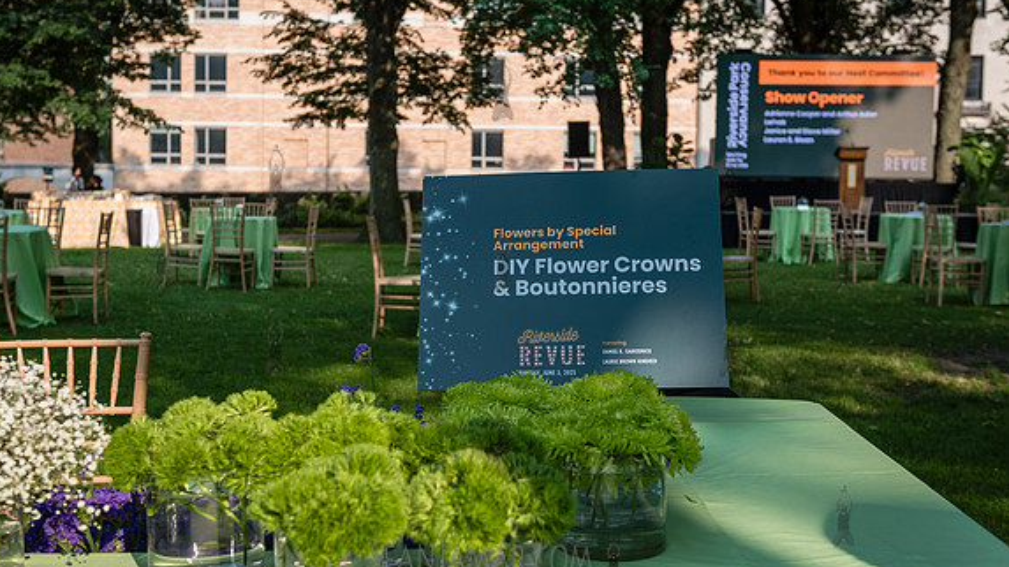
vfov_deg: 24.9
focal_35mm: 48
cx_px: 464
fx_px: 1284
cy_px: 263
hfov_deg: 42.9
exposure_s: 1/800
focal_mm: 40
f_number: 3.5
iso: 250
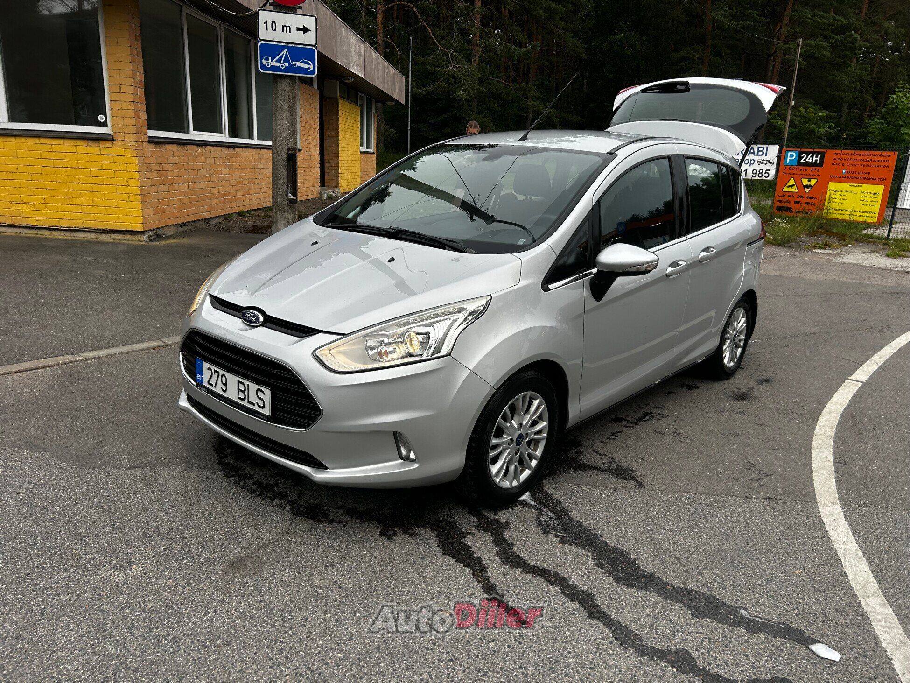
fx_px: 684
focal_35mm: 26
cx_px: 455
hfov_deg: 67.3
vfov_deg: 53.1
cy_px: 342
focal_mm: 5.7
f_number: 1.5
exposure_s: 1/434
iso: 50
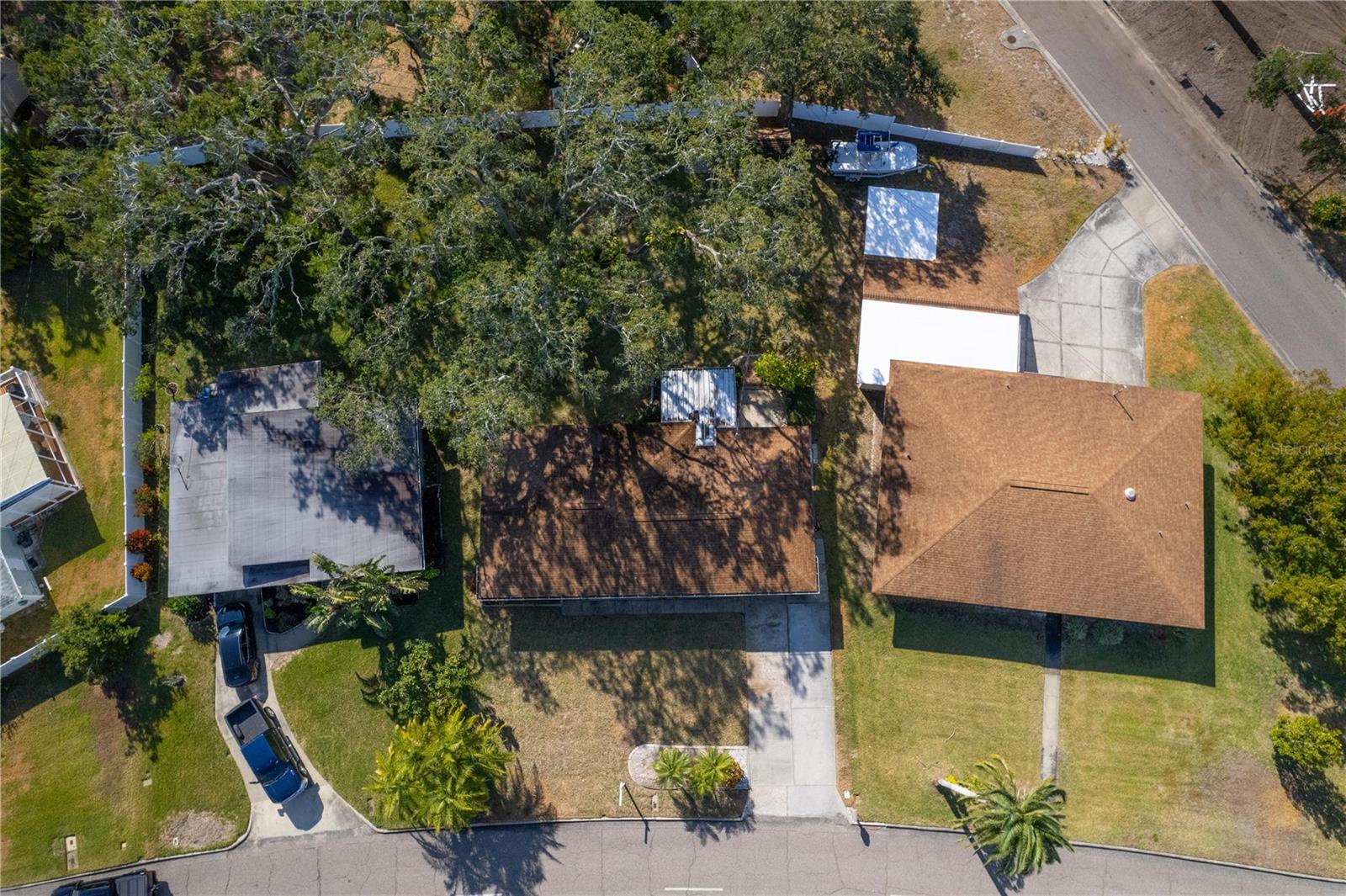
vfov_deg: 57.2
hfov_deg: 78.6
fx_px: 822
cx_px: 673
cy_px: 448
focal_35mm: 22
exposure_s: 1/240
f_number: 2.8
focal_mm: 8.38
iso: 100
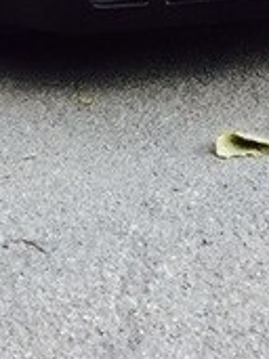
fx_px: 871
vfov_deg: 20.8
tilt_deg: -4.7
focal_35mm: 84
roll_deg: -1.2
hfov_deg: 17.5
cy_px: -130
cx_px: 118
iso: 50
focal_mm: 4.15
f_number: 2.2
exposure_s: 1/33
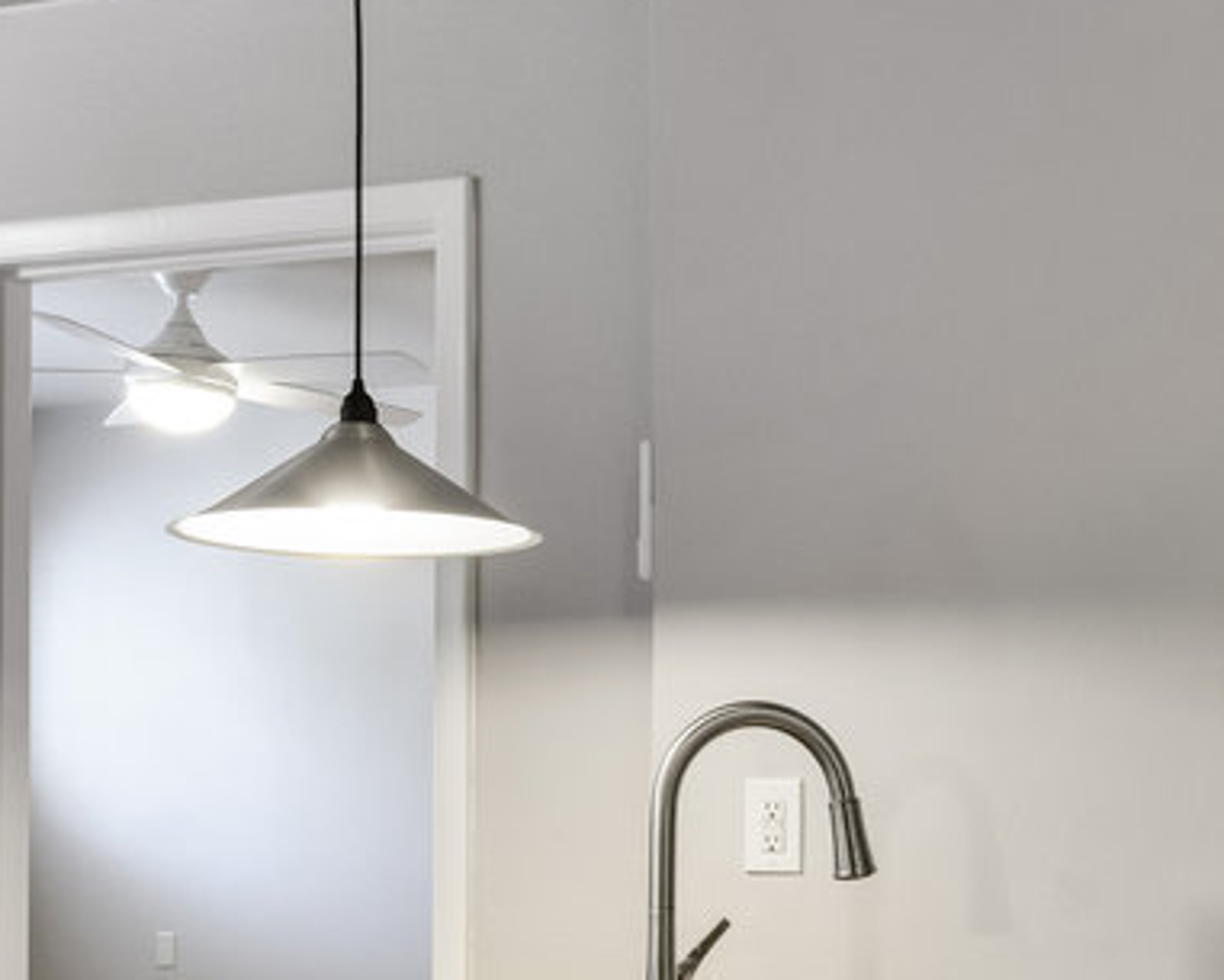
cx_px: 906
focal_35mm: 53
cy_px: 742
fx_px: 1920
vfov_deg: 28.2
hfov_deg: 34.7
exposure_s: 1/20
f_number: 8
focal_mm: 14
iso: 2200
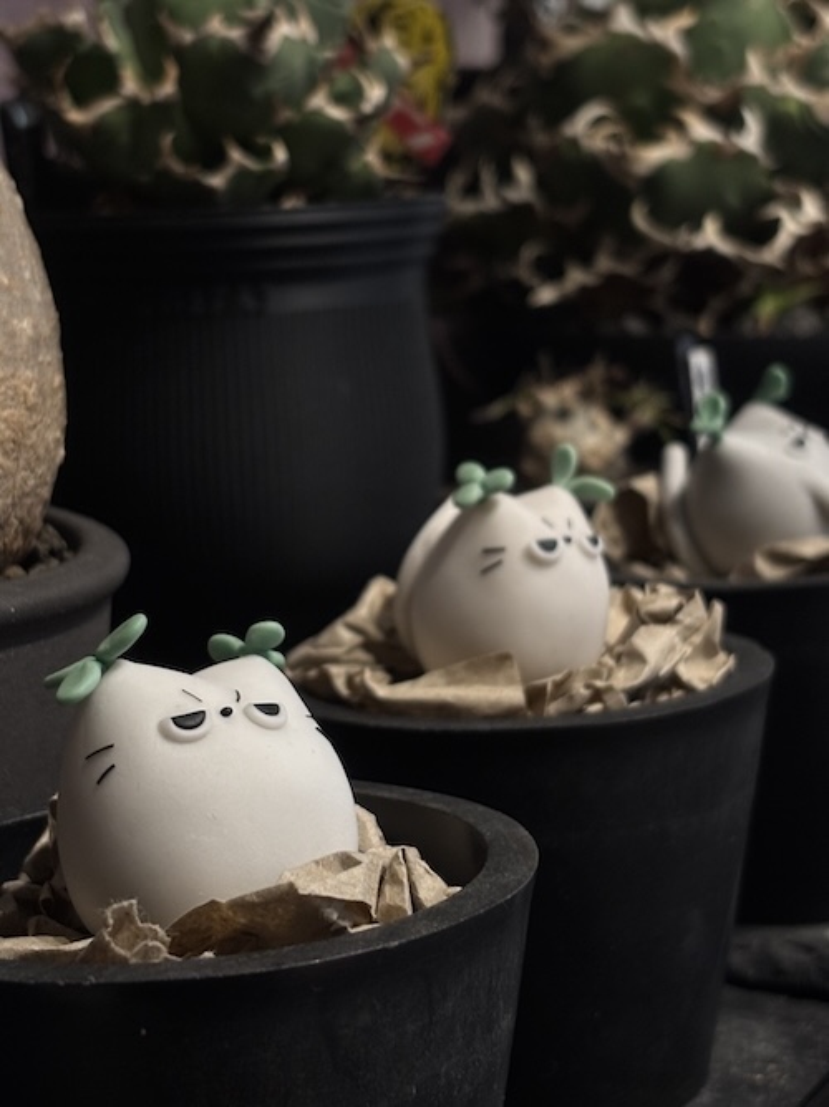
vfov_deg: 36.8
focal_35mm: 52
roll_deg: +2.1
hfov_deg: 28.0
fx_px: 1663
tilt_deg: -8.7
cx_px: 414
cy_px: 554
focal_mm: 5.96
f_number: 1.6
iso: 100
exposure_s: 1/60
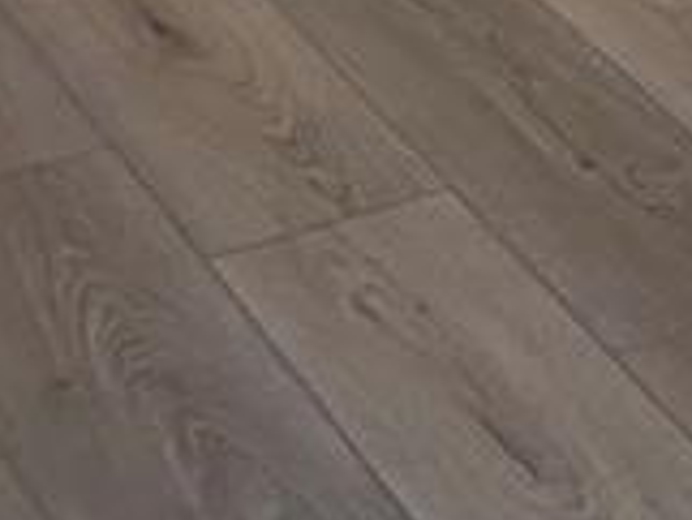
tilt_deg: -7.2
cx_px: 1534
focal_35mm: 165
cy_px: -1087
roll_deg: -2.7
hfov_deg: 10.6
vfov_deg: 7.7
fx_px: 3301
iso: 80
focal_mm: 4.25
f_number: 1.8
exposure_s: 1/60
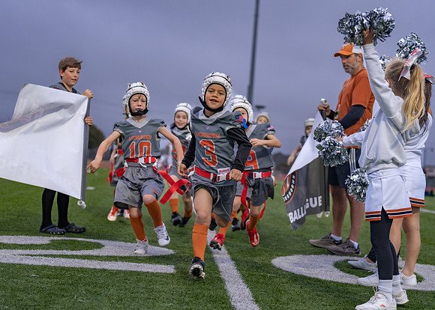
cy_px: 155
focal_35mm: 73
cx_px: 218
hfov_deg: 27.0
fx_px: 906
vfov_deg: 19.4
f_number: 2.8
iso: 1000
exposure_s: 1/1000
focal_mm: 70
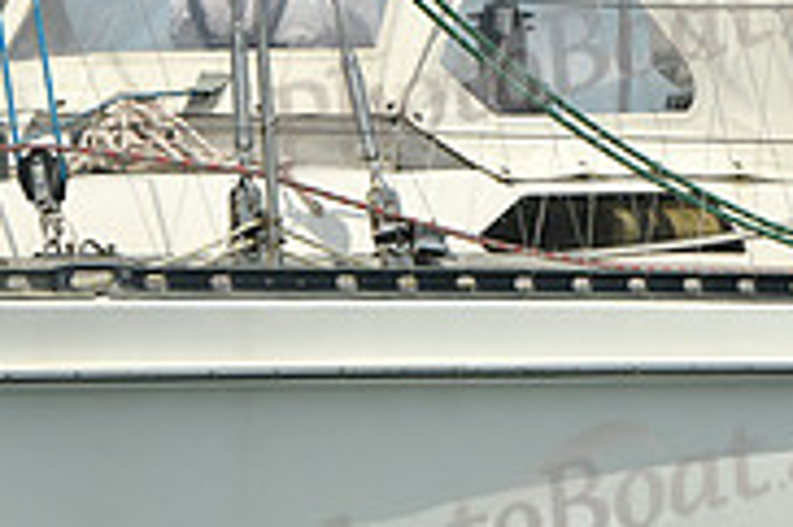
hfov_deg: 4.0
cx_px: 1111
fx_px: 11224
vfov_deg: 2.7
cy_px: 224
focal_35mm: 510
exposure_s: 1/1250
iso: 320
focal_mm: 160
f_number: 9
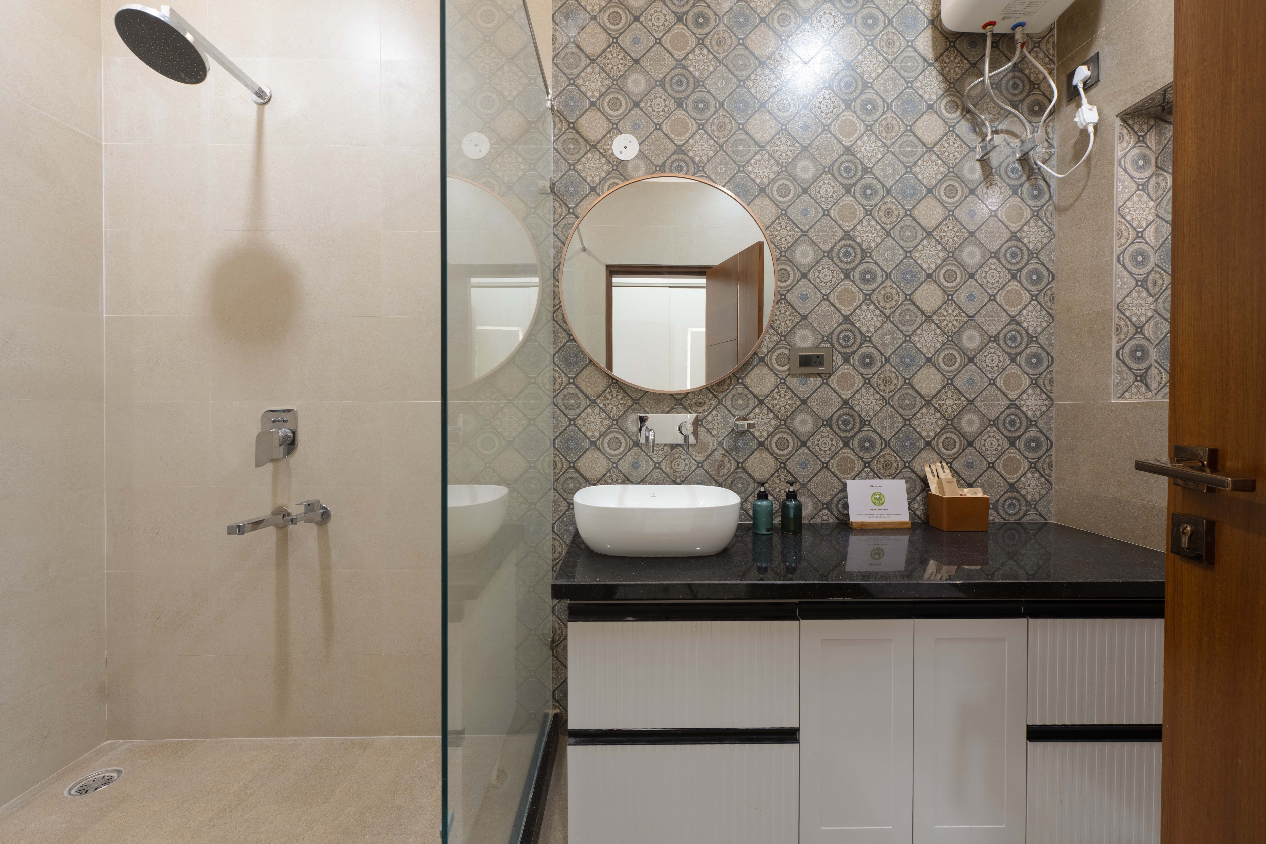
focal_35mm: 15
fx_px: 527
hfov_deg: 100.4
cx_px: 633
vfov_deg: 77.3
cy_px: 422
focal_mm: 15
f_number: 10
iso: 125
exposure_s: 1/5
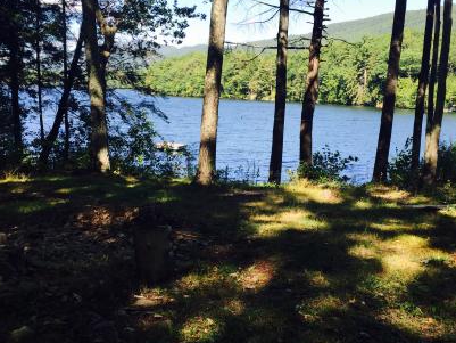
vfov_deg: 34.4
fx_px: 553
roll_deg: -2.0
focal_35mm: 42
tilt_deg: -6.3
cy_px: 163
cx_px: 239
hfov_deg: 44.8
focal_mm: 4.15
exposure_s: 1/648
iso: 32
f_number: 2.2
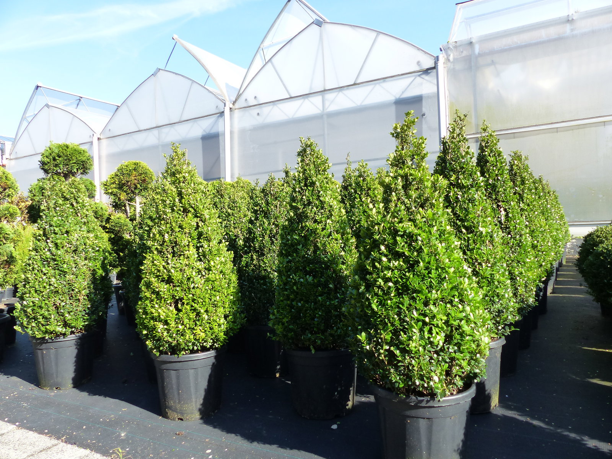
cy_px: 230
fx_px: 442
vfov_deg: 54.9
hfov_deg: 69.4
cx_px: 306
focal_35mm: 25
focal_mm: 4.5
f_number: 4
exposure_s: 1/250
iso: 160
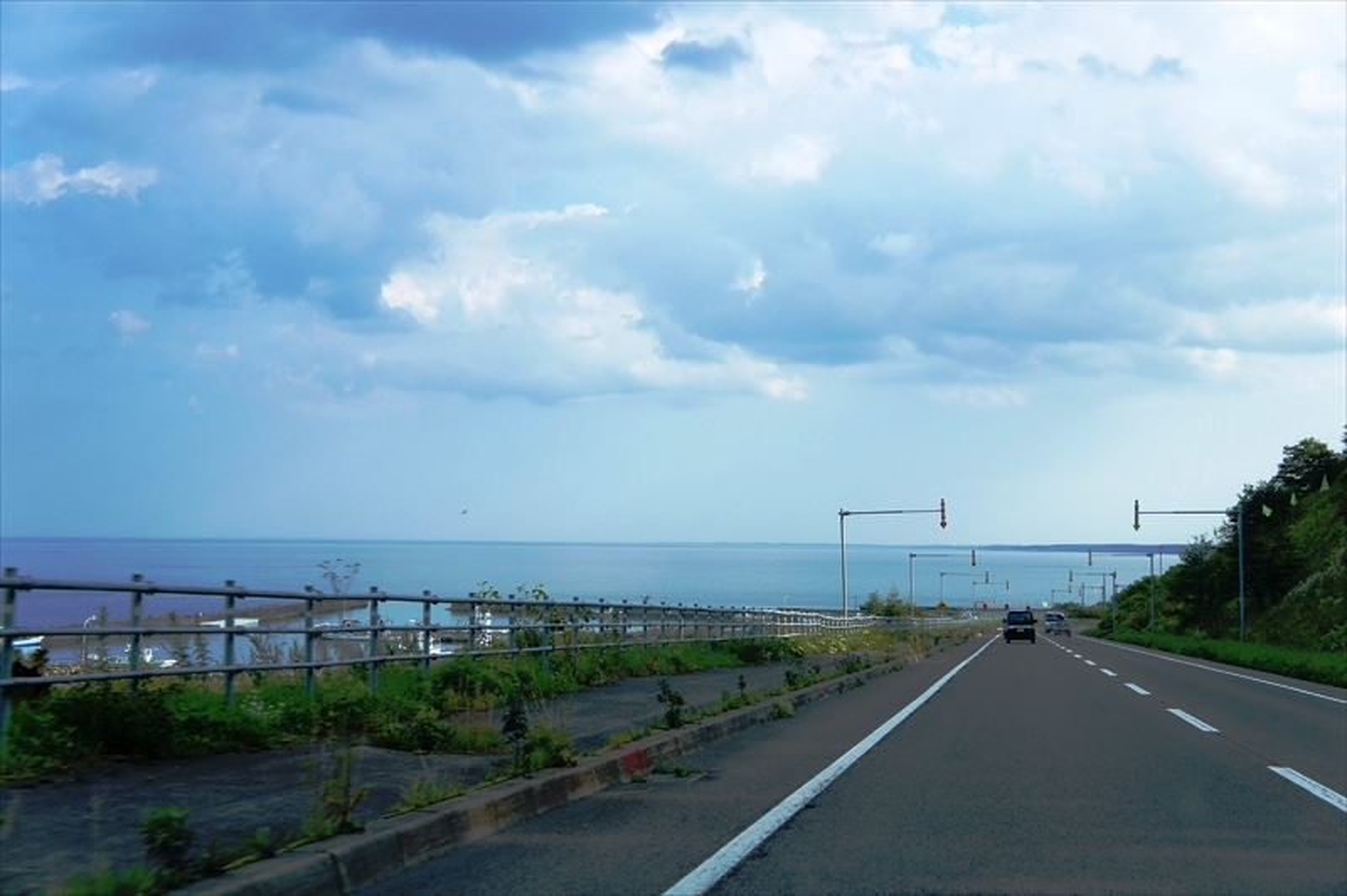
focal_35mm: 48
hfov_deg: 41.1
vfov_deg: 28.0
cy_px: 448
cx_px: 674
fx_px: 1794
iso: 200
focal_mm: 32
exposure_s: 1/320
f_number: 6.3
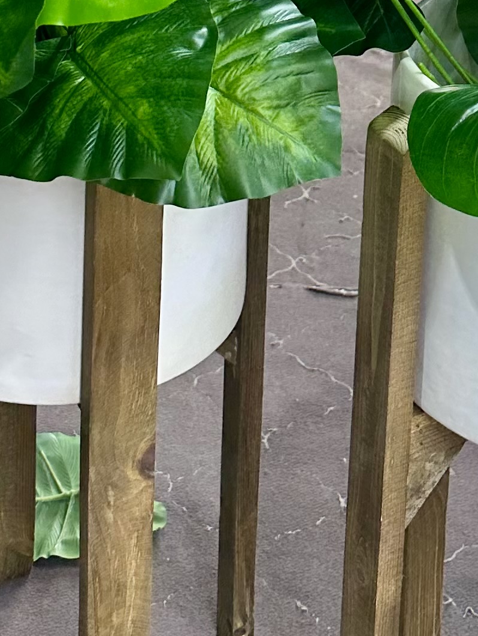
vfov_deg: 20.2
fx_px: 1674
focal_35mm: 91
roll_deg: -2.5
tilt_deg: -21.3
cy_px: -130
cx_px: 321
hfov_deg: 16.2
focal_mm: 6.86
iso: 125
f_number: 1.78
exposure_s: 1/50
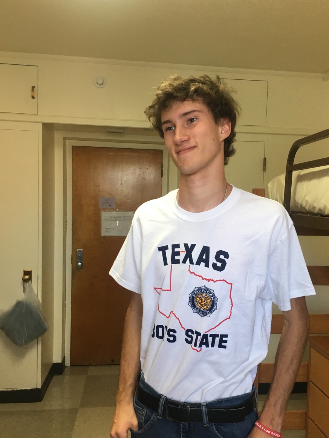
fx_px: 431
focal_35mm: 34
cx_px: 190
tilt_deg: -3.9
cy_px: 232
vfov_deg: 53.9
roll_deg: -0.9
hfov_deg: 41.7
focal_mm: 4.15
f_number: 2.2
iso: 40
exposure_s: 1/30
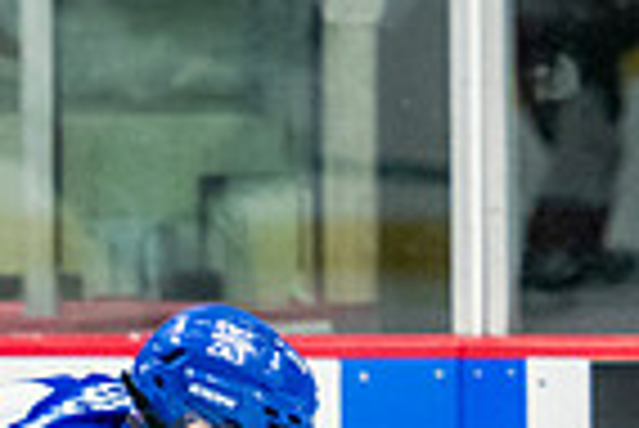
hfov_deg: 1.5
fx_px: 23844
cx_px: 157
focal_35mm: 1342
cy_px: 831
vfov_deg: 1.0
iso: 1600
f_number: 3.2
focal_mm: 175
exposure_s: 1/1000
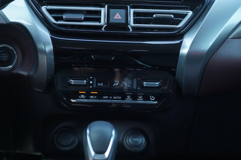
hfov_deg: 28.8
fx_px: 469
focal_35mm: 70
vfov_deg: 19.5
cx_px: 120
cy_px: 80
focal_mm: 70
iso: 800
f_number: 4.5
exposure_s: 1/320
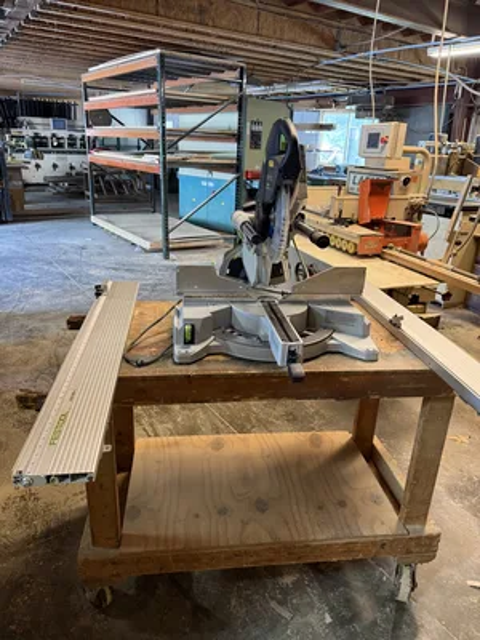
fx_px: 444
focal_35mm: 24
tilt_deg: -20.4
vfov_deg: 71.6
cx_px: 240
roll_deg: -2.1
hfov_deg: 56.8
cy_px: 320
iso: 320
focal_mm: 6.76
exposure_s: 1/60
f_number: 1.78
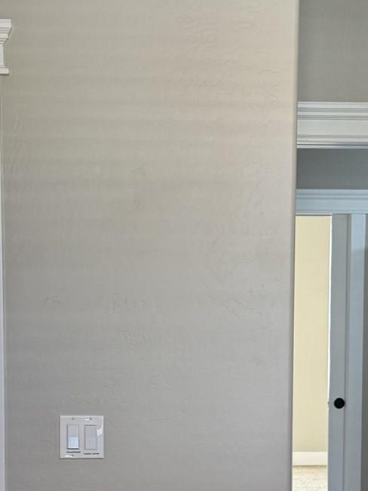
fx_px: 1205
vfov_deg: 22.6
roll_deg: -0.6
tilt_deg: -3.7
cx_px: 223
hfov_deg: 17.3
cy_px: 410
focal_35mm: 85
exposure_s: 1/60
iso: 200
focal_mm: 6.76
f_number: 1.78
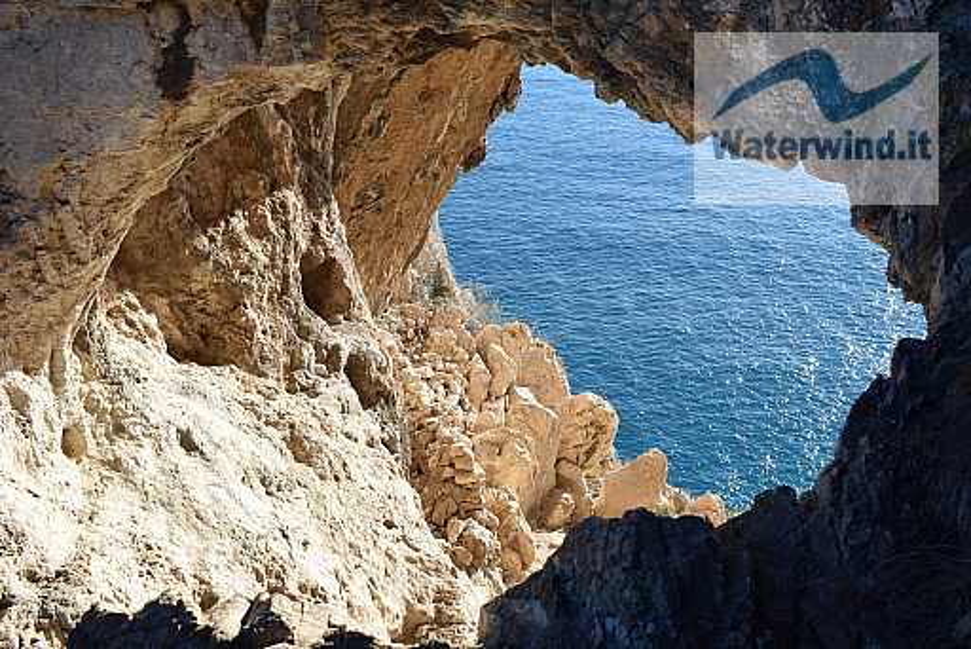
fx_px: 972
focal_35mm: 36
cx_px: 486
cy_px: 324
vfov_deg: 36.9
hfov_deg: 53.1
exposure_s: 1/200
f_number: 10
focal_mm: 24
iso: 200
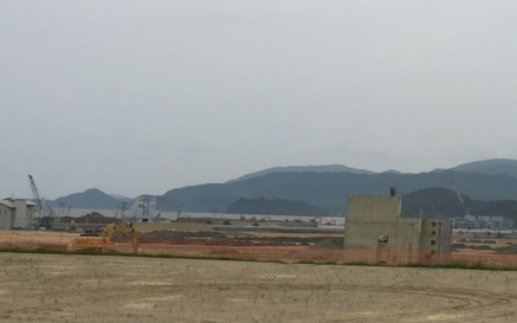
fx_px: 1014
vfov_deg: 18.0
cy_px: 102
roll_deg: -1.8
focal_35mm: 72
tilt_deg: +8.0
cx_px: 502
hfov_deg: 27.2
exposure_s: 1/3497
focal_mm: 4.15
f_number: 2.2
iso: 25
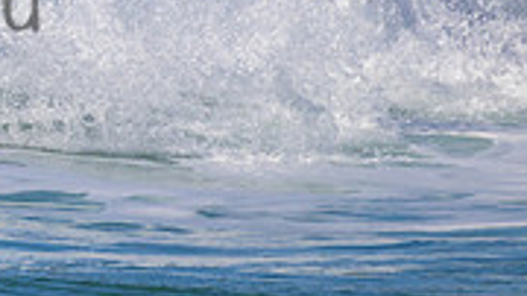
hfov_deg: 0.8
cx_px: -269
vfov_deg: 0.4
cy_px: -37
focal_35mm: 2697
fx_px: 37665
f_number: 11
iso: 1000
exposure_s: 1/2000
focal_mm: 800
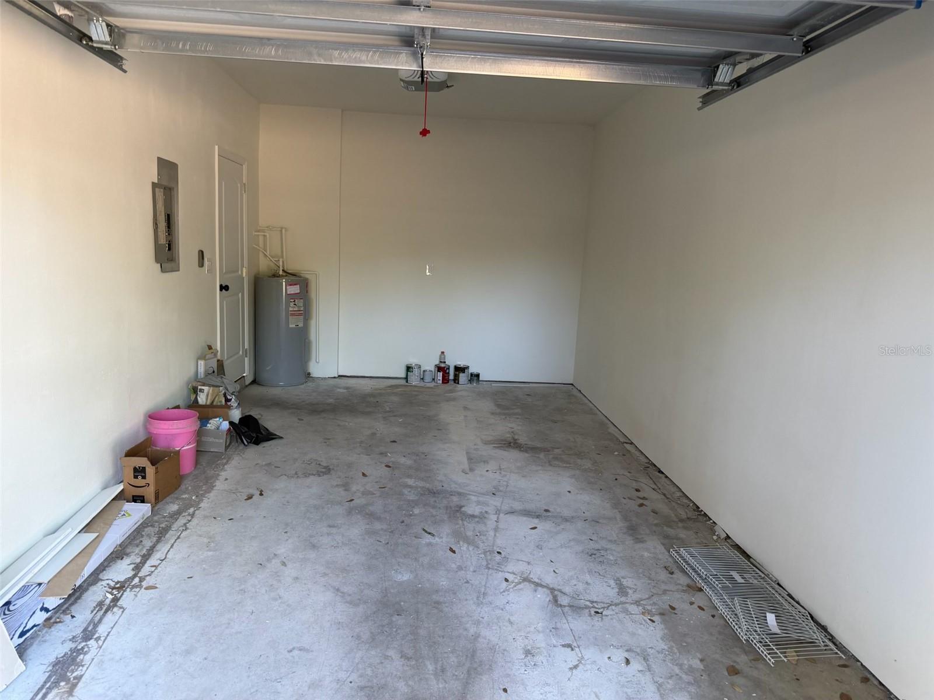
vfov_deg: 56.8
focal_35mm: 24
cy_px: 350
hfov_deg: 71.6
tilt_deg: -7.8
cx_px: 467
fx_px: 648
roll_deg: -3.3
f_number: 1.78
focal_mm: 6.76
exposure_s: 1/121
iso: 160
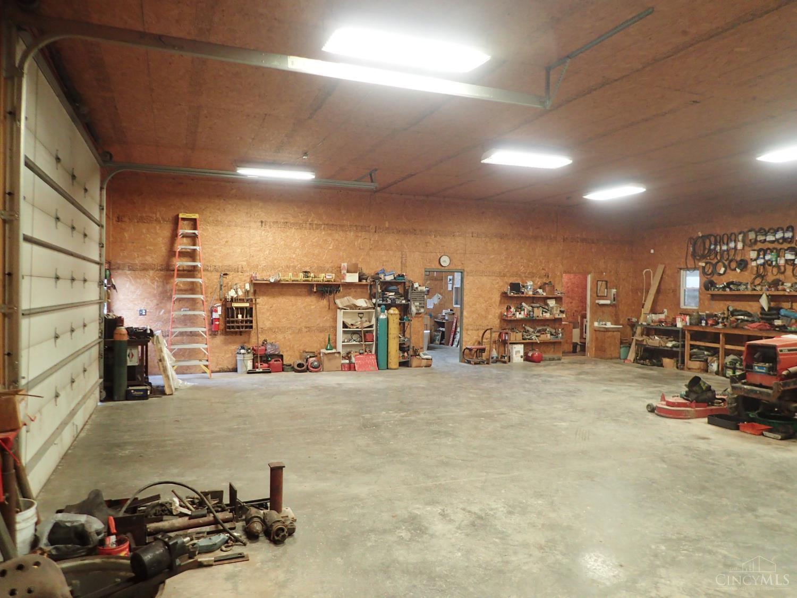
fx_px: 576
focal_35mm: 25
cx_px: 398
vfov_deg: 54.9
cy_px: 299
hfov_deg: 69.4
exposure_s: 1/30
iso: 200
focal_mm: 4.5
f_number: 2
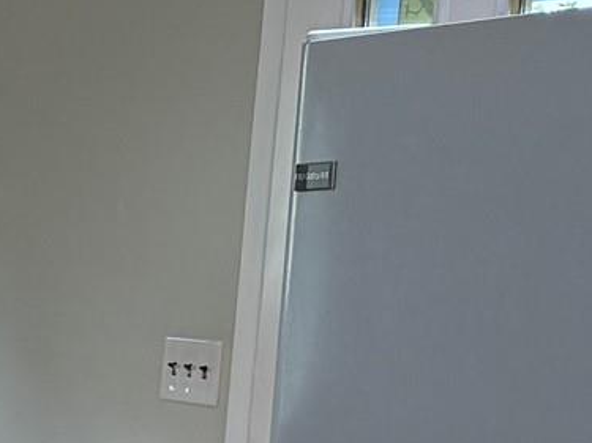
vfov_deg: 10.1
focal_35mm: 142
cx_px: -944
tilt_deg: -11.5
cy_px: 676
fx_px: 2428
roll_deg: +0.8
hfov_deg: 11.1
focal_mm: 5.96
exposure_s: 1/128
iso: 100
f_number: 1.6
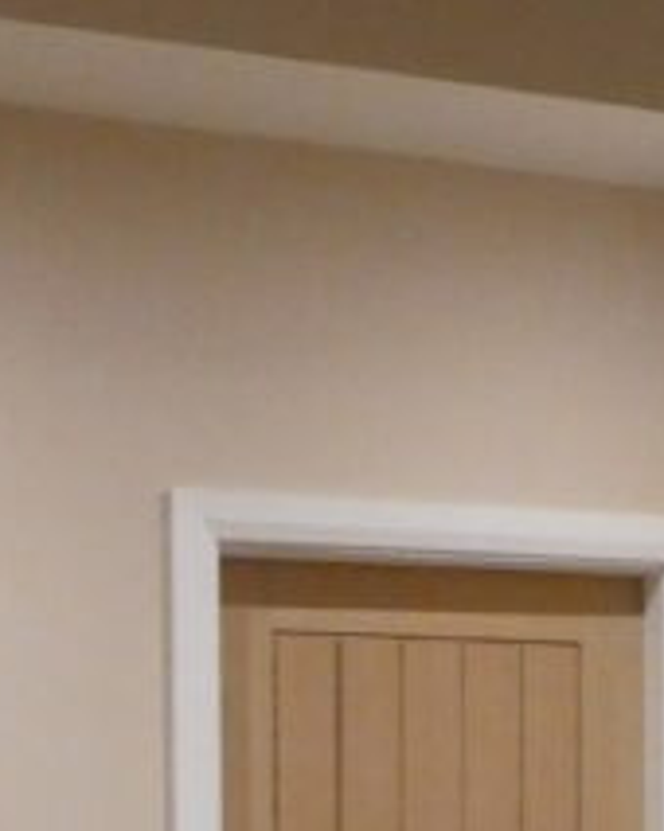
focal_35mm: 94
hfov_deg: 16.3
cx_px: 328
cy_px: 956
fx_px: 2312
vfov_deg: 19.4
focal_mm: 3.6
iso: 640
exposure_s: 1/60
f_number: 2.8
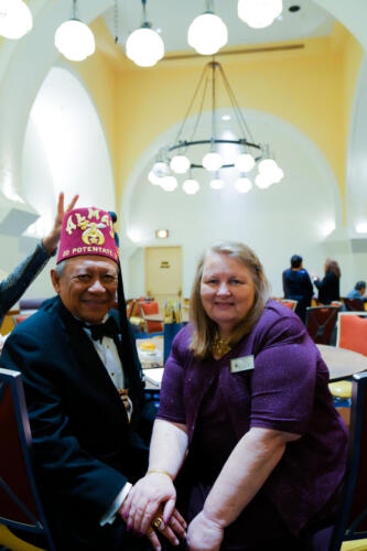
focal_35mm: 32
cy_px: 276
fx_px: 490
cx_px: 184
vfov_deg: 58.7
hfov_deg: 41.1
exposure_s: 1/160
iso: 5000
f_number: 4
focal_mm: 32
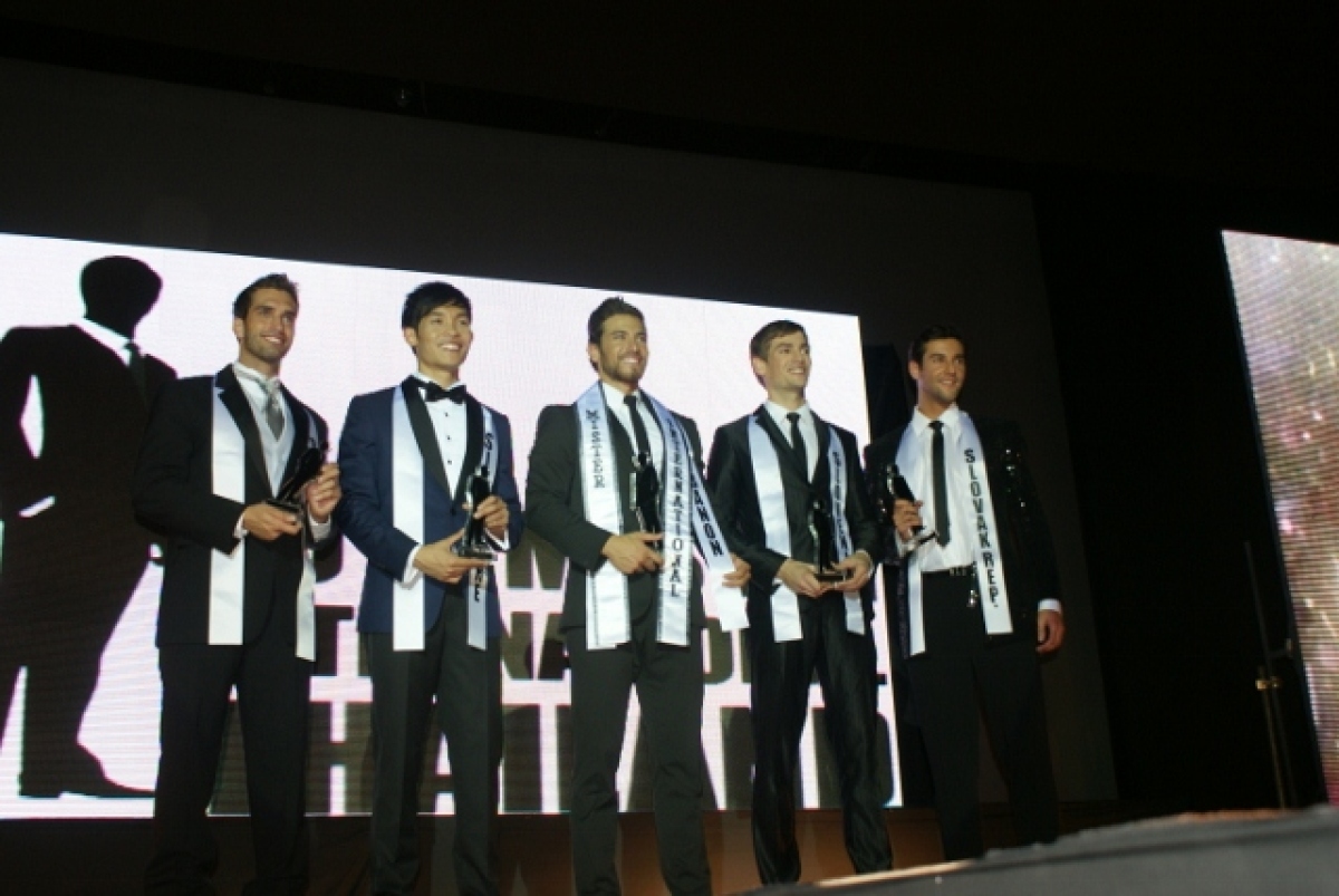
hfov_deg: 49.5
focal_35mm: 39
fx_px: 1452
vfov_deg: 34.3
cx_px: 670
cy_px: 448
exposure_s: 1/60
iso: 200
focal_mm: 26
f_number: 5
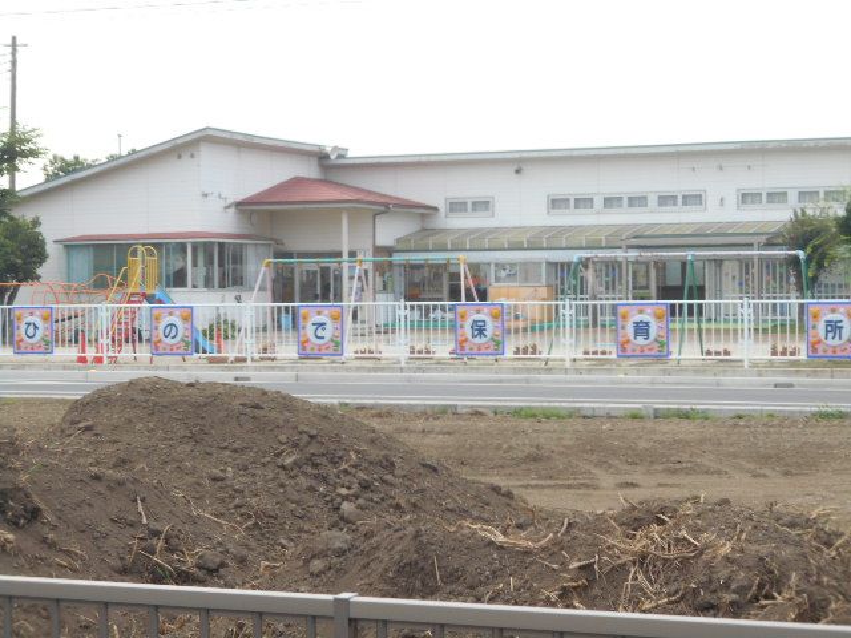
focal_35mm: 76
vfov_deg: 19.4
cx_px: 426
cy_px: 319
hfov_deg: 25.7
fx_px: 1868
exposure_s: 1/50
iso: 80
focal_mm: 13.5
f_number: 5.8
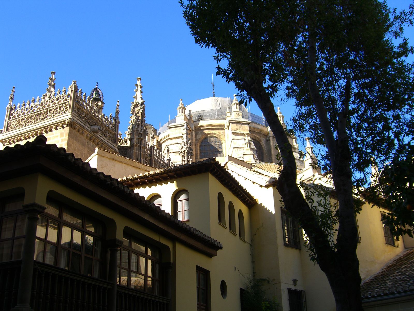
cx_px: 207
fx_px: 454
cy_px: 156
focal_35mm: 38
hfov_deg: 49.0
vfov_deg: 37.7
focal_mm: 7.9
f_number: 4
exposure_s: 1/250
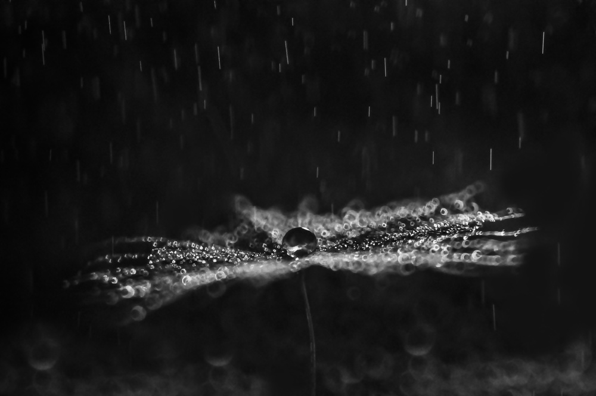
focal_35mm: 158
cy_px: 198
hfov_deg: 13.1
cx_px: 298
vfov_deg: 8.7
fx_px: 2604
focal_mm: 105
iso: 3200
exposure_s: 1/200
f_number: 5.6
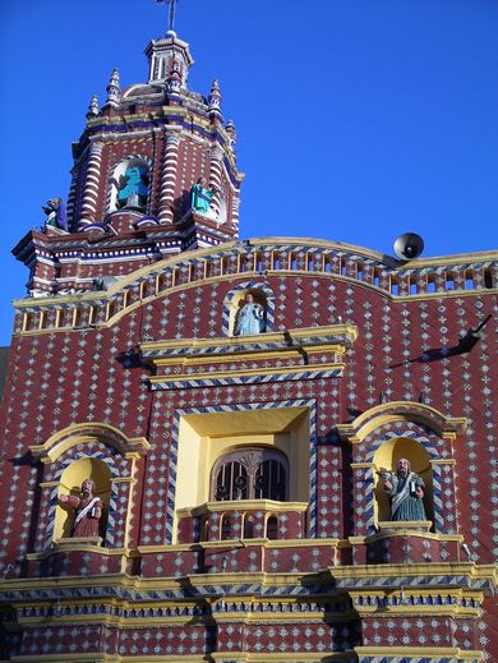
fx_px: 1188
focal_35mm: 62
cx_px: 249
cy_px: 332
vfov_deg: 31.2
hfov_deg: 23.7
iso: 80
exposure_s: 1/200
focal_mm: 12.8
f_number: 4.2
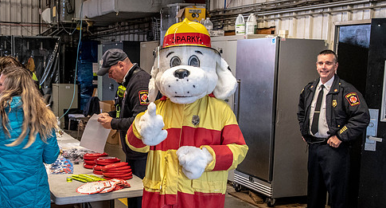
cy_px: 122
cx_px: 142
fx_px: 486
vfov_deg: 24.1
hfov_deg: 42.9
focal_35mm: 48
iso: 2000
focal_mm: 22
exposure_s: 1/125
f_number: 4
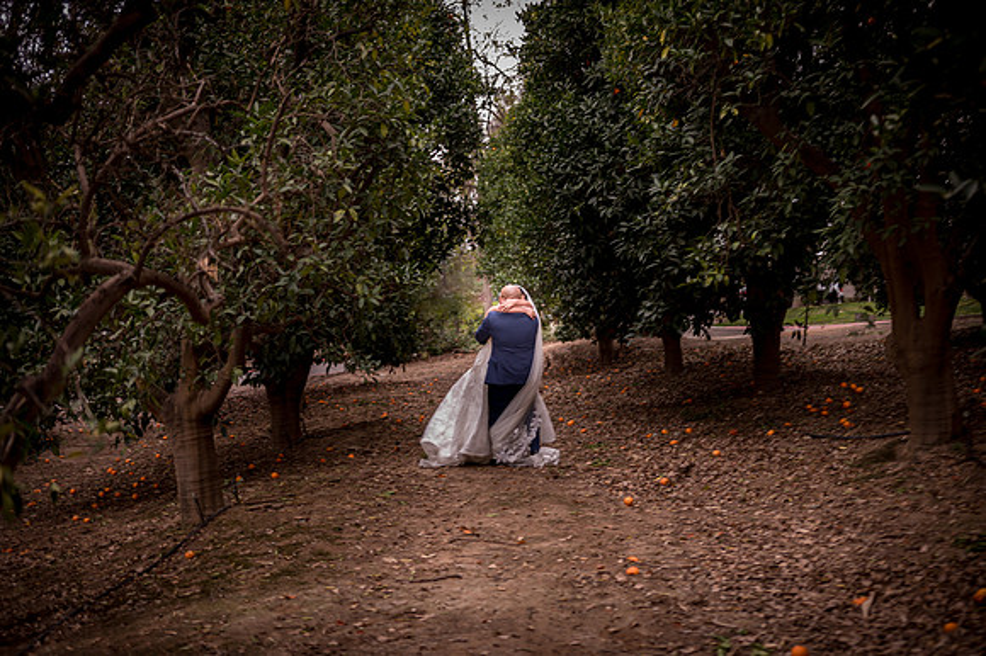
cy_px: 328
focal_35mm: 40
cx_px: 493
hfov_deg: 48.5
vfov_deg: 33.4
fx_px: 1095
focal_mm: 40
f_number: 2
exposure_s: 1/80
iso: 100
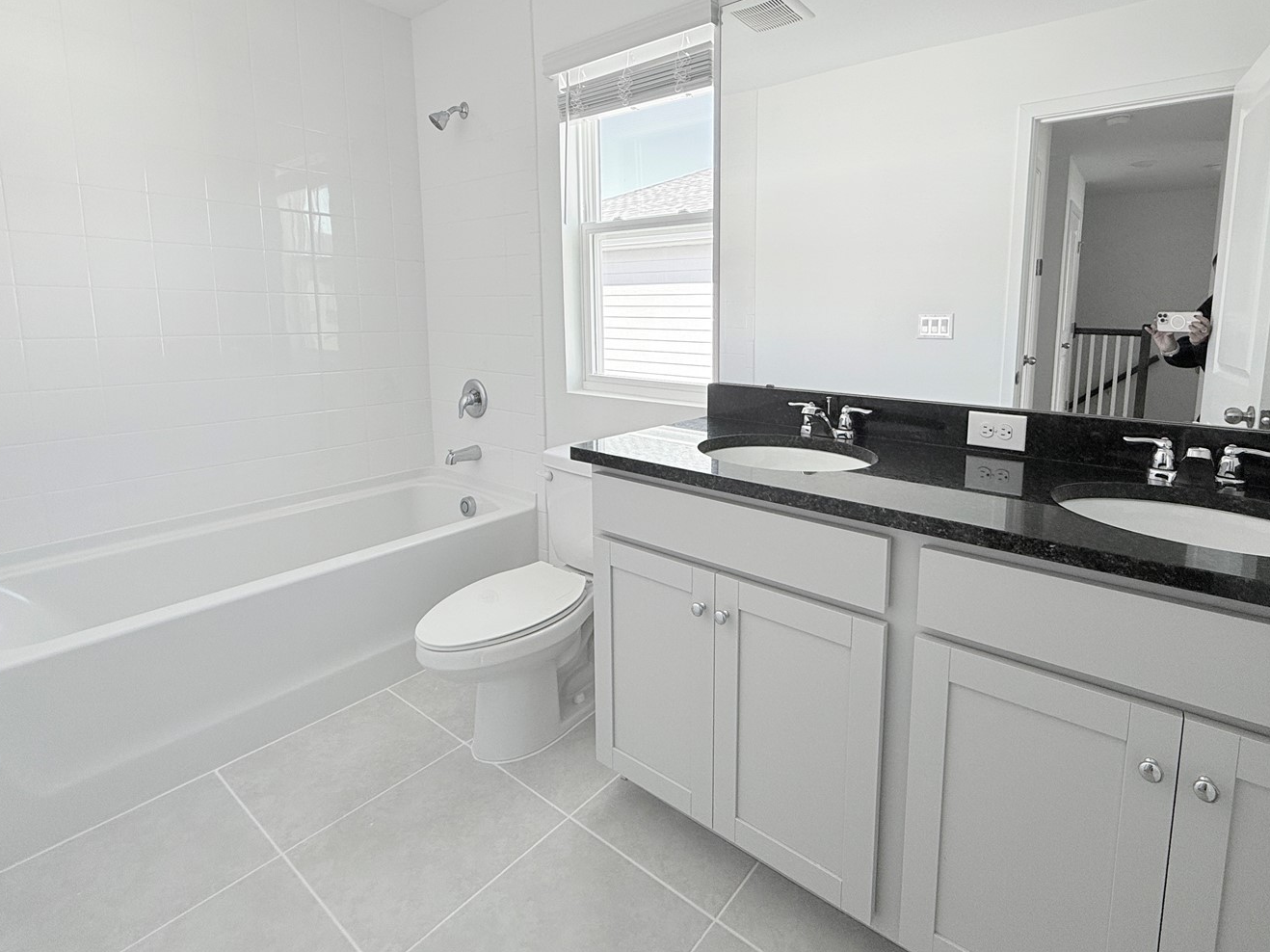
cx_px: 741
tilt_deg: -7.3
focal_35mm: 17
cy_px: 391
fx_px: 624
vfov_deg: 74.1
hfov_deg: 90.2
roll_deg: -0.6
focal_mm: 2.22
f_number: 2.2
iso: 64
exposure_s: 1/99
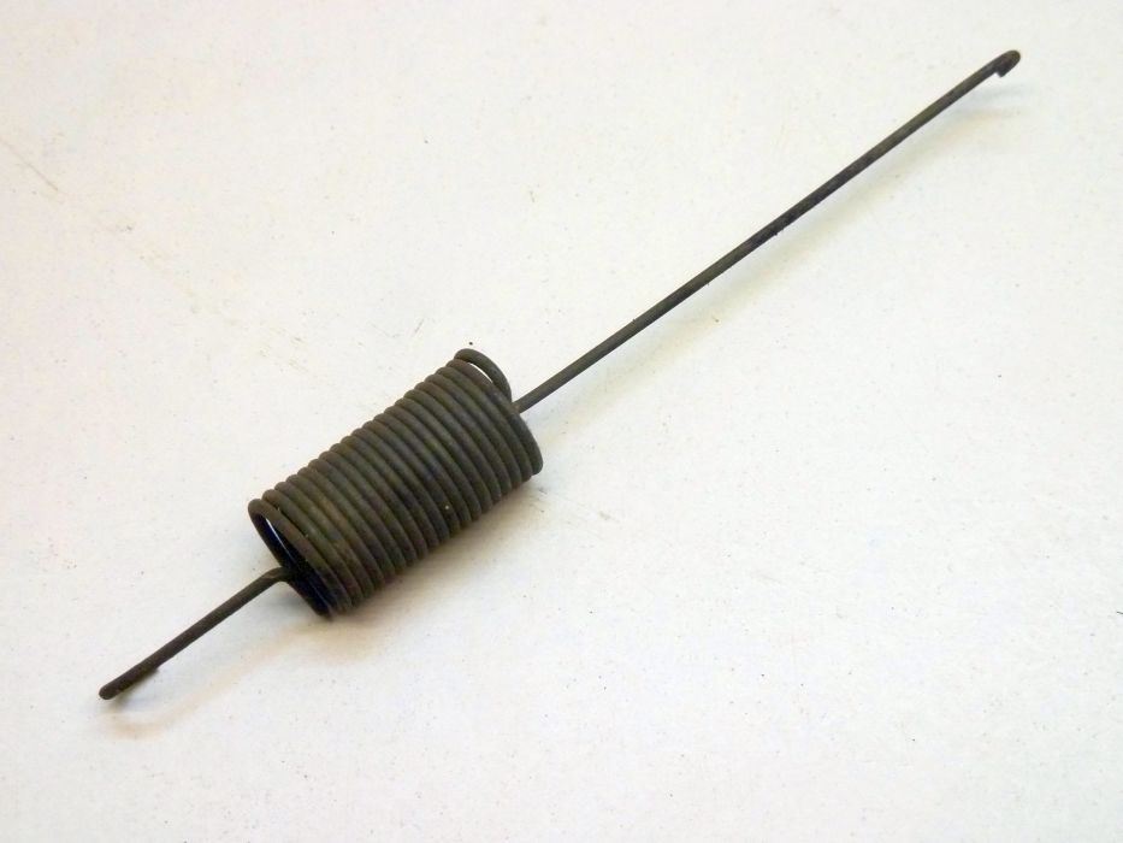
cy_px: 422
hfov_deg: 27.0
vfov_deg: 20.4
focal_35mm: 72
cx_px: 562
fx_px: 2336
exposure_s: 1/40
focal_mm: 11.9
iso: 400
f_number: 4.1
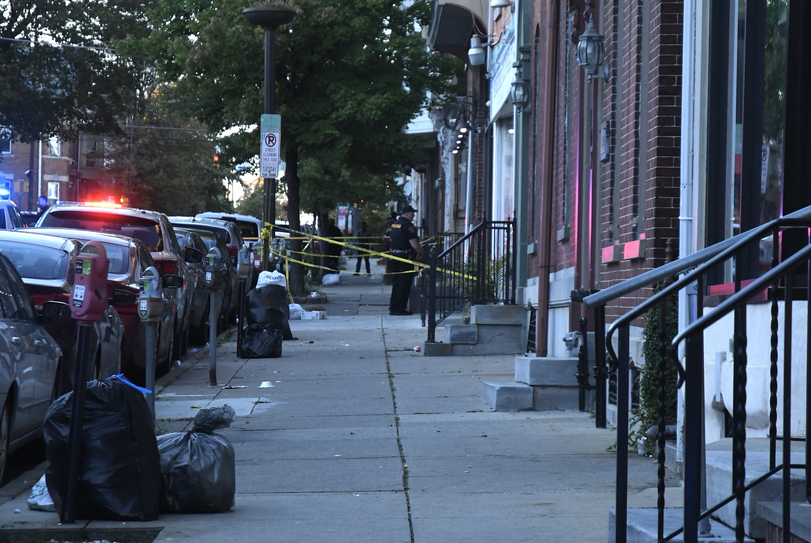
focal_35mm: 140
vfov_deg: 9.8
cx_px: 406
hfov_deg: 14.6
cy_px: 272
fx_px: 3157
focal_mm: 70
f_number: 4.5
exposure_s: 1/640
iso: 1800
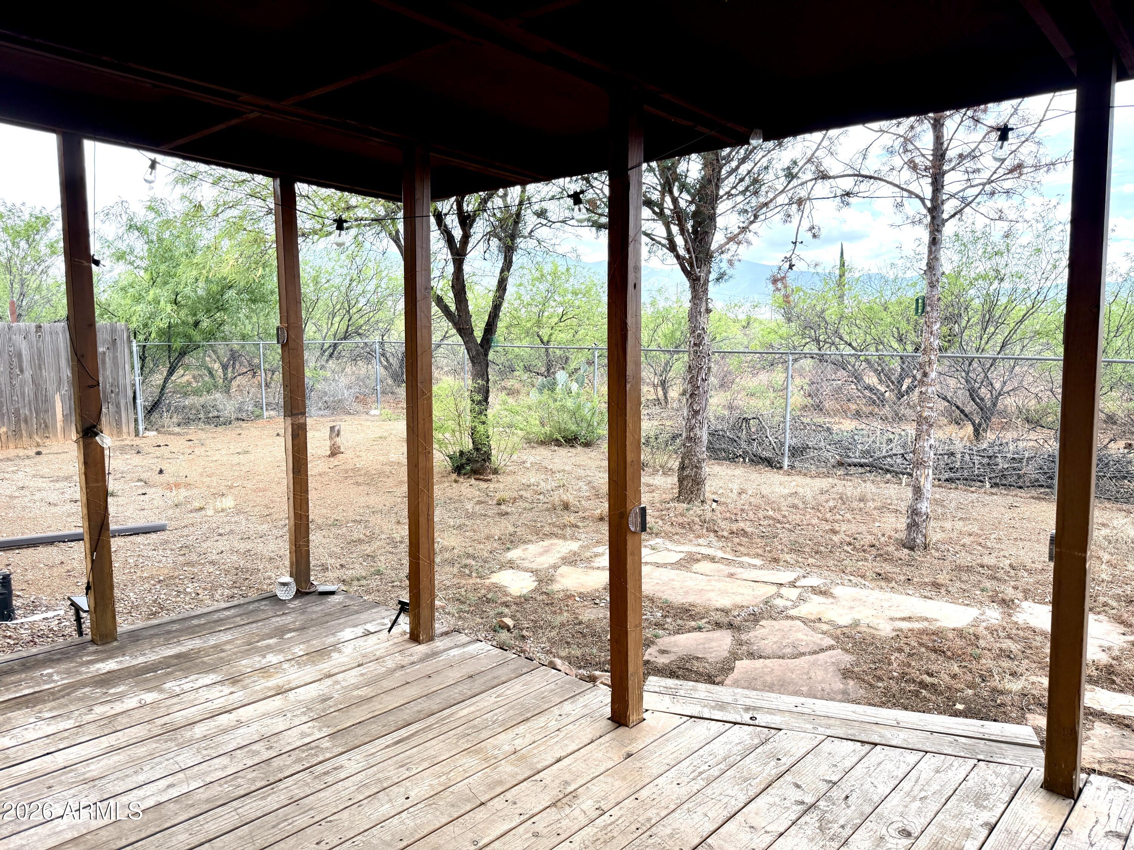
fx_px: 786
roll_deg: -0.6
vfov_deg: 56.8
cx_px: 567
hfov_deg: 71.6
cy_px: 425
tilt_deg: -6.6
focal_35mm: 24
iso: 100
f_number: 1.78
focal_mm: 6.76
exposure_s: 1/805
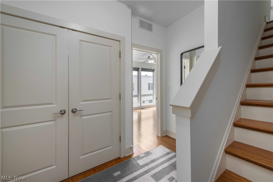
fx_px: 106
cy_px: 91
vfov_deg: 81.1
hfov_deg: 104.3
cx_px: 136
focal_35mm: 14
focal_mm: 14
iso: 125
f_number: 8
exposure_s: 1/60
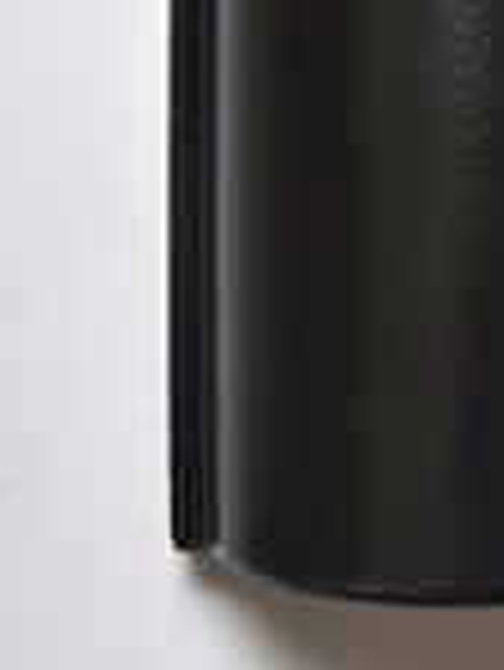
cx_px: 886
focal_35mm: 128
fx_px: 2481
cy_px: -414
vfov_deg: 14.1
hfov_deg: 10.9
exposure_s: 1/50
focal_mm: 22
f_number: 8
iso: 400
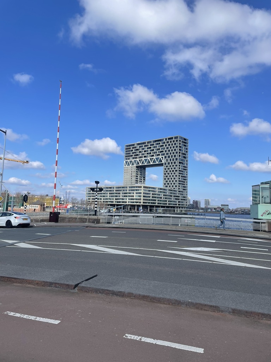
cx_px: 136
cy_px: 181
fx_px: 271
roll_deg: -1.6
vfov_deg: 67.3
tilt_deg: +6.6
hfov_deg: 53.1
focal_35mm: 26
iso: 32
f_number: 1.6
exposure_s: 1/4000
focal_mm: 4.2
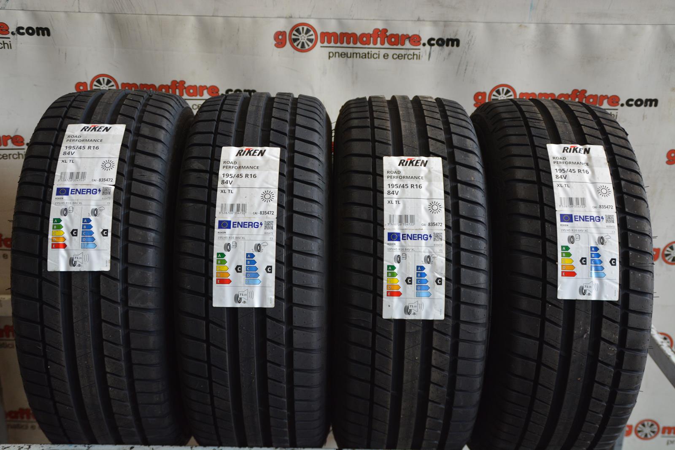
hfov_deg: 46.4
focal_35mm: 42
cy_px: 225
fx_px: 788
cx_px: 338
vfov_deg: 31.9
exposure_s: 1/50
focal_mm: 28
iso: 800
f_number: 4
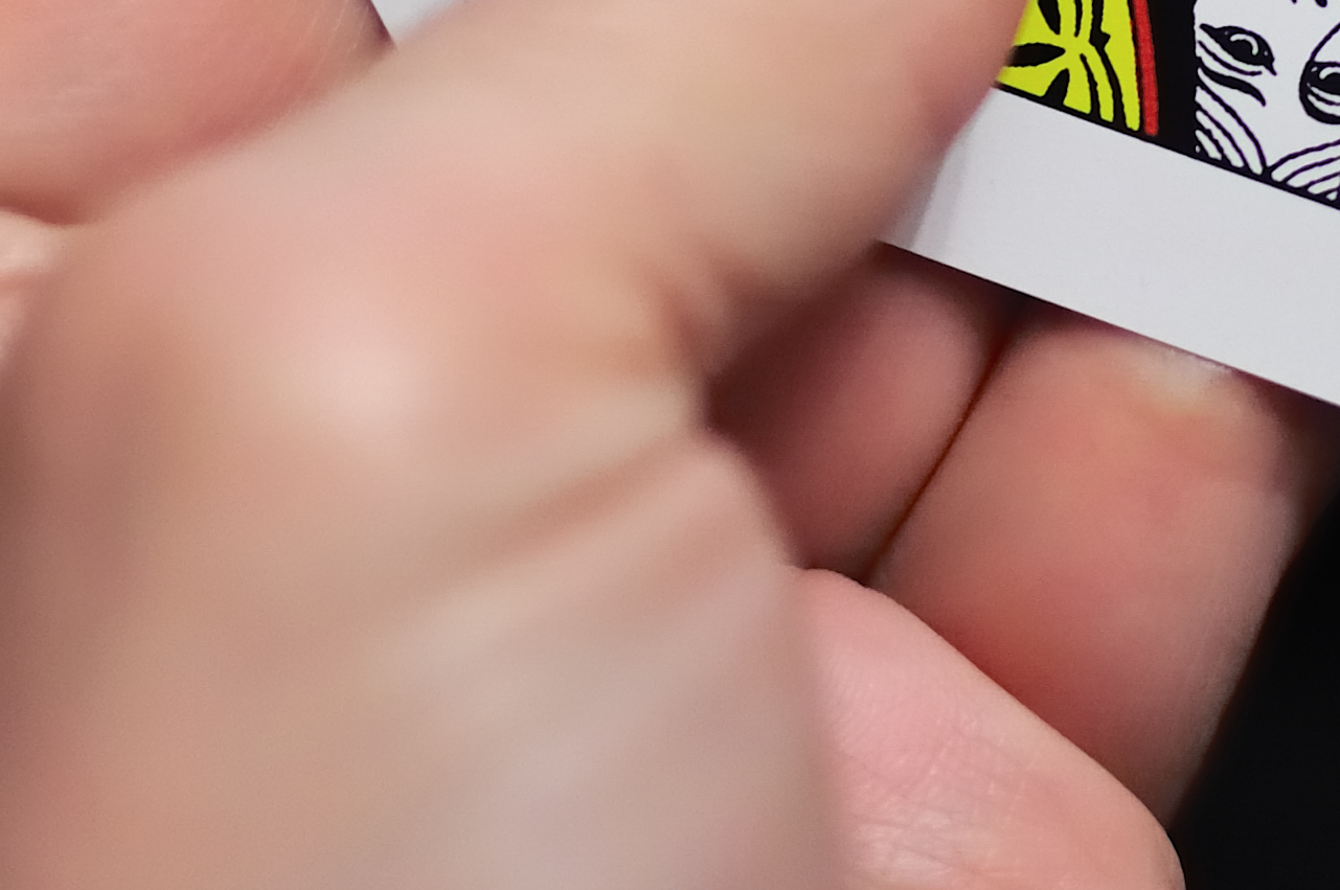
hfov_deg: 11.7
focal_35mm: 176
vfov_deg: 7.6
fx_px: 6531
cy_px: -569
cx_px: 1004
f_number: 1.8
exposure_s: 1/60
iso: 400
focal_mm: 35
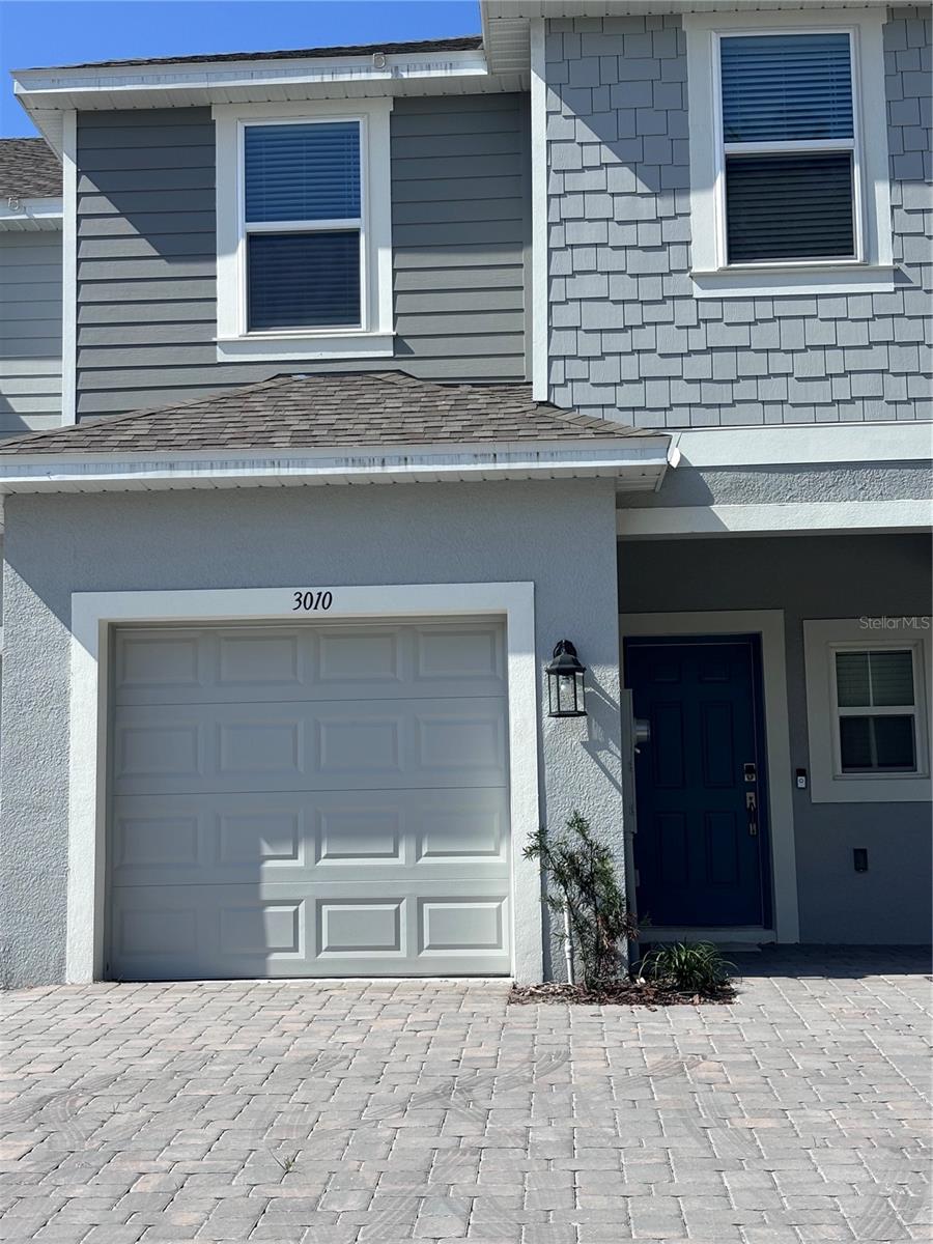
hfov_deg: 28.0
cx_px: 466
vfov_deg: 36.8
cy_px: 622
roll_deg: +1.2
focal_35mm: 52
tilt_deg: +6.6
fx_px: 1869
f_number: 1.6
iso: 40
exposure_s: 1/2857
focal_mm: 5.96
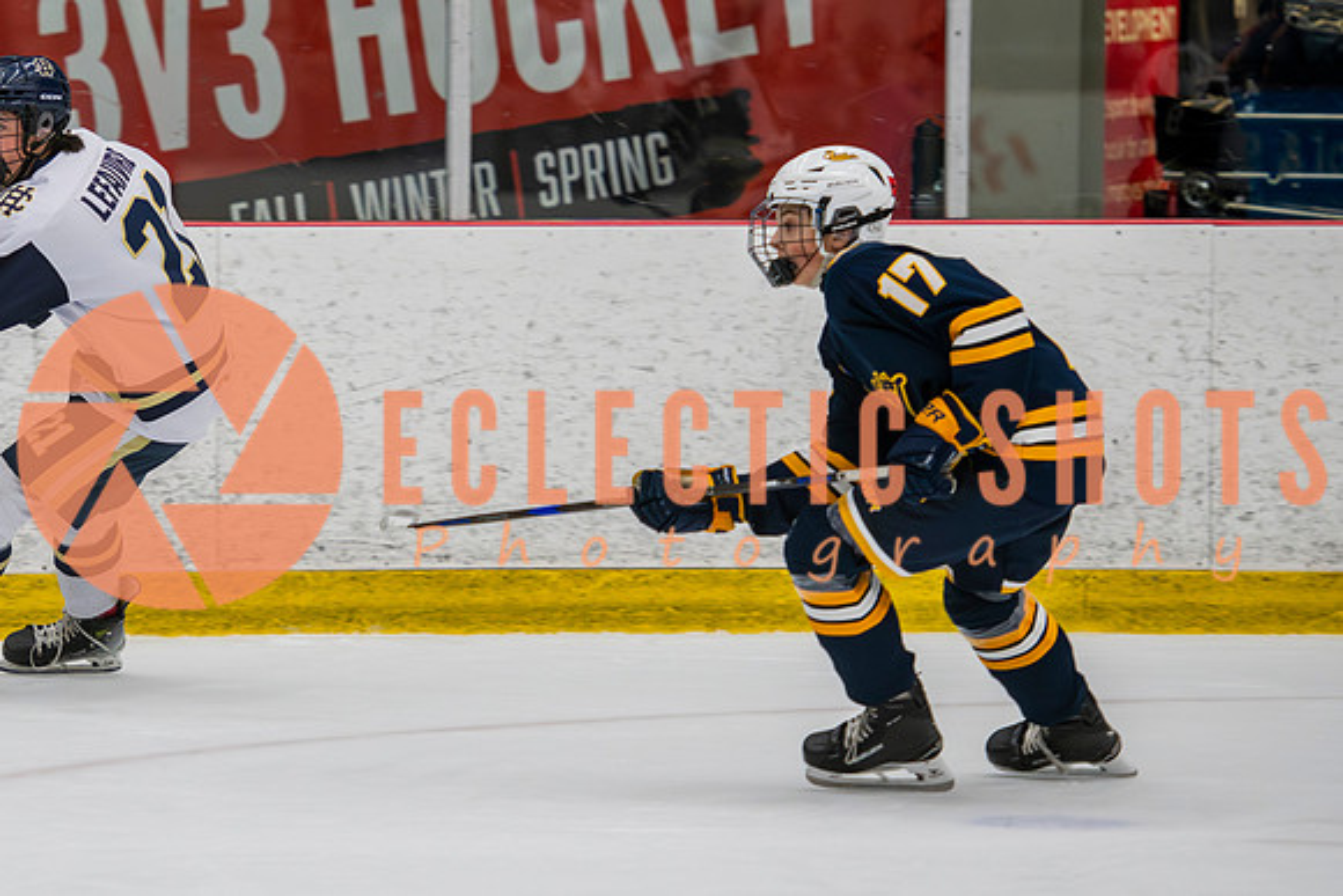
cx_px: 51
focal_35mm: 281
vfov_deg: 4.9
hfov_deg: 7.3
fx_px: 10477
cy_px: 343
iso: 2000
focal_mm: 135
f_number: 3.2
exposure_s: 1/640
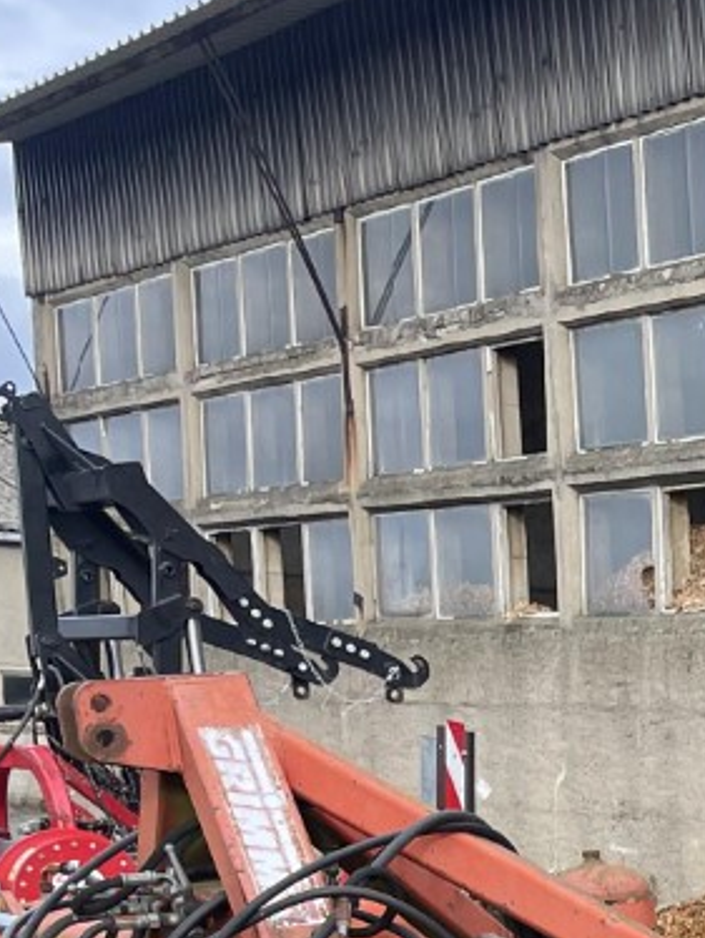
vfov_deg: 18.3
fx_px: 2712
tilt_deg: -8.4
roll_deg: -1.0
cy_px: 1211
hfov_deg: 12.5
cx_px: 1530
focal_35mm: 100
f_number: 1.6
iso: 32
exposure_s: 1/351
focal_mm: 4.2
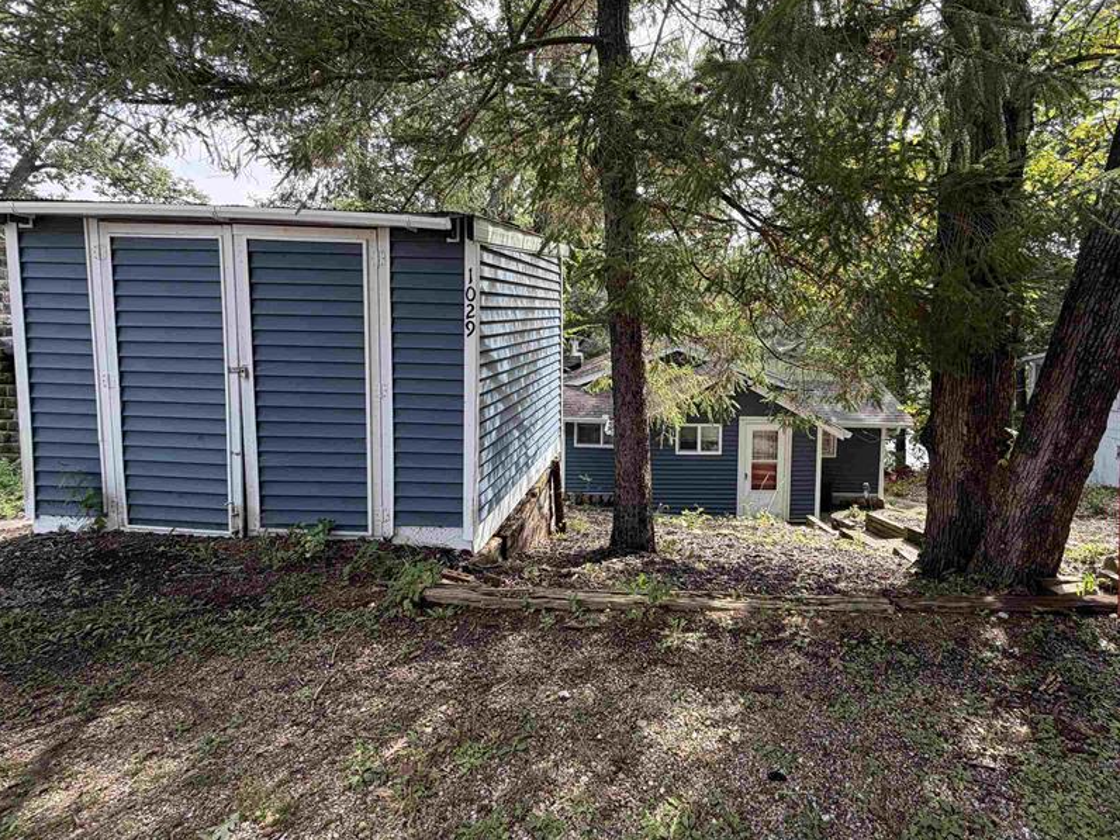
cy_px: 370
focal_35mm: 18
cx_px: 649
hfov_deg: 87.1
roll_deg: -0.8
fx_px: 582
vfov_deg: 71.3
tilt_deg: -4.7
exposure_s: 1/231
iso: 50
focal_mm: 2.22
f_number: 2.2
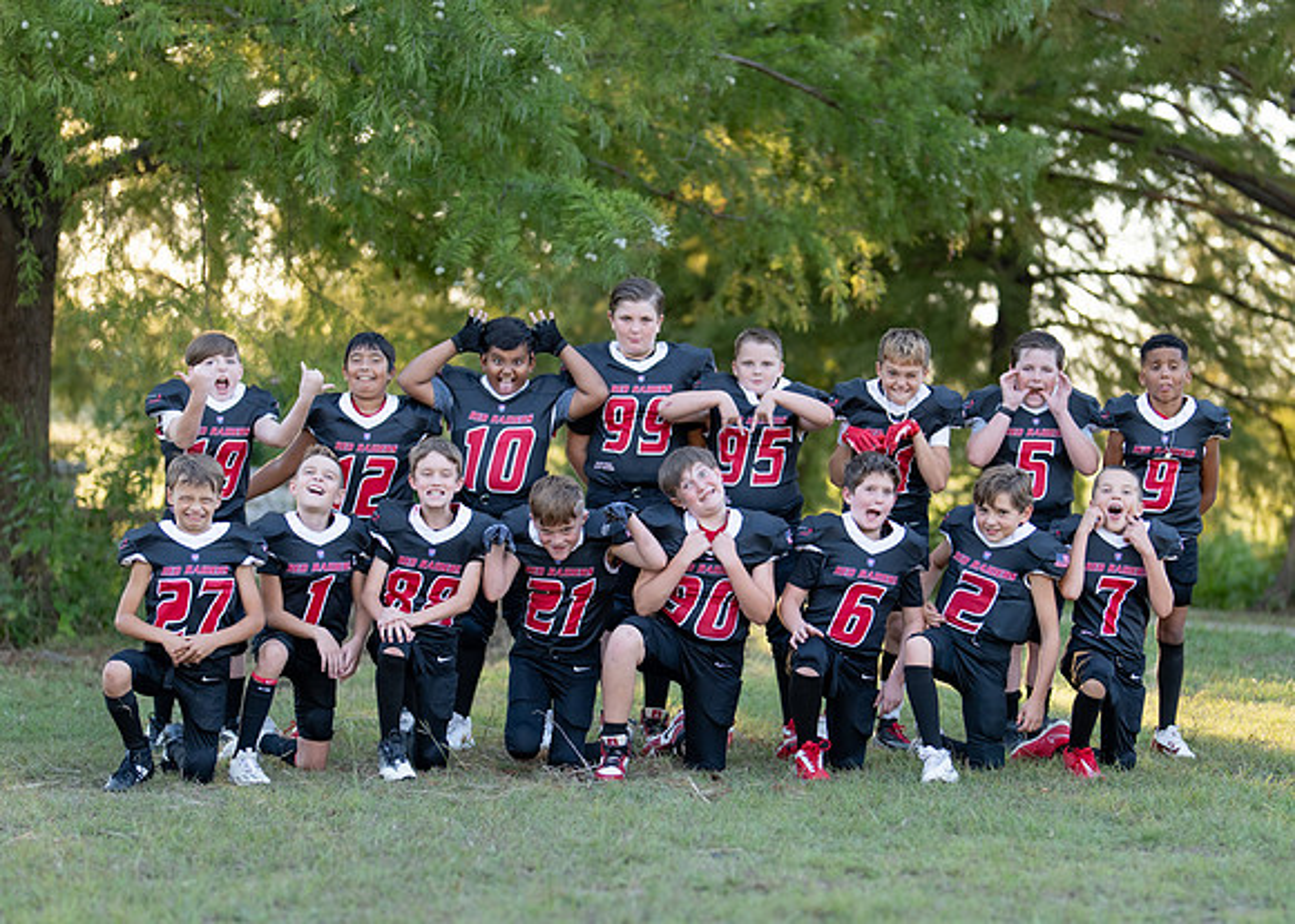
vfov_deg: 16.5
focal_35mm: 86
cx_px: 749
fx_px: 3178
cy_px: 533
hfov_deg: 23.0
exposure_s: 1/1250
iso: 200
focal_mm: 50
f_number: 1.2
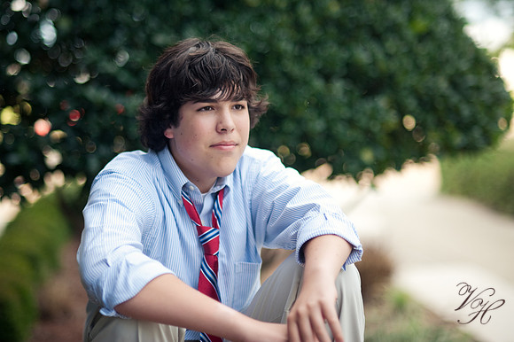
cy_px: 171
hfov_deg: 23.9
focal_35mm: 85
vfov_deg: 16.1
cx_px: 257
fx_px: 1213
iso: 320
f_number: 1.8
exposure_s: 1/1000
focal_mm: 85
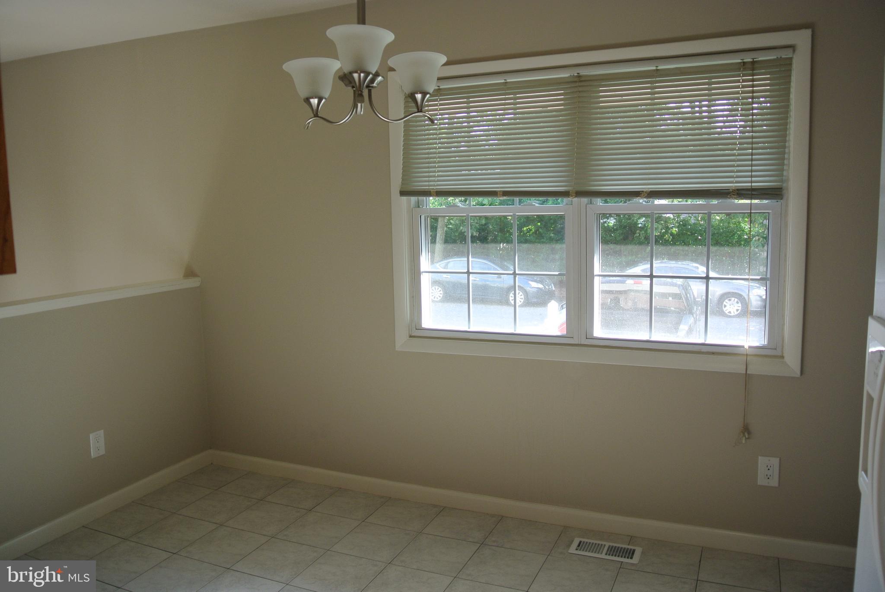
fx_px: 689
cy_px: 296
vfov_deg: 46.5
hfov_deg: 65.4
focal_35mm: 28
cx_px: 442
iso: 110
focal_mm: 10.7
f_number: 3.5
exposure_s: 1/60
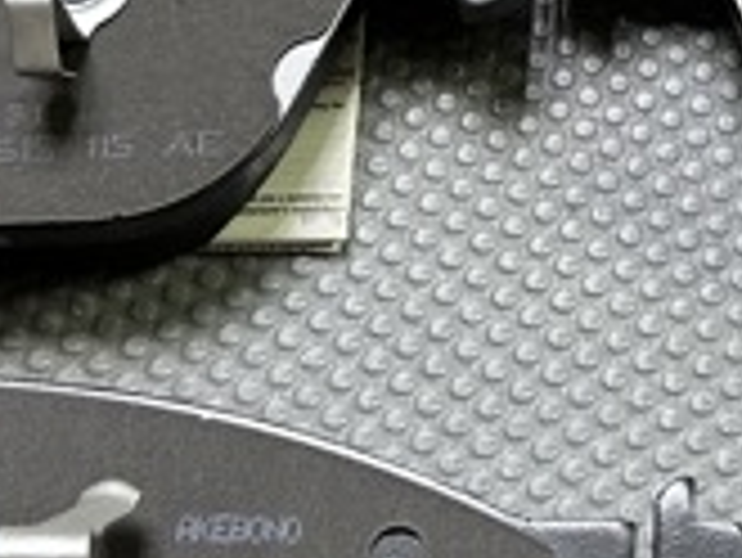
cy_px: 20
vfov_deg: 15.7
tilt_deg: -64.7
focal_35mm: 93
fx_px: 1995
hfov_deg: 20.6
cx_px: 697
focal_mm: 6.86
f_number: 1.78
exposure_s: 1/60
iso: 250
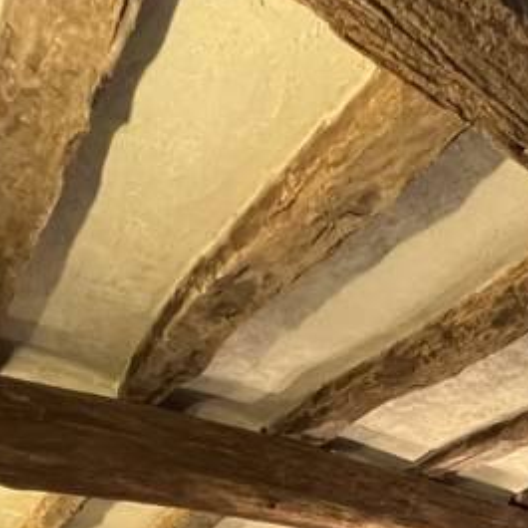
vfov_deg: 23.2
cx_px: 636
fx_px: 897
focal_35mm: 52
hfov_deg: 28.5
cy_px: 871
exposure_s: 1/50
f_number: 1.8
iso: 500
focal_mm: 1.57
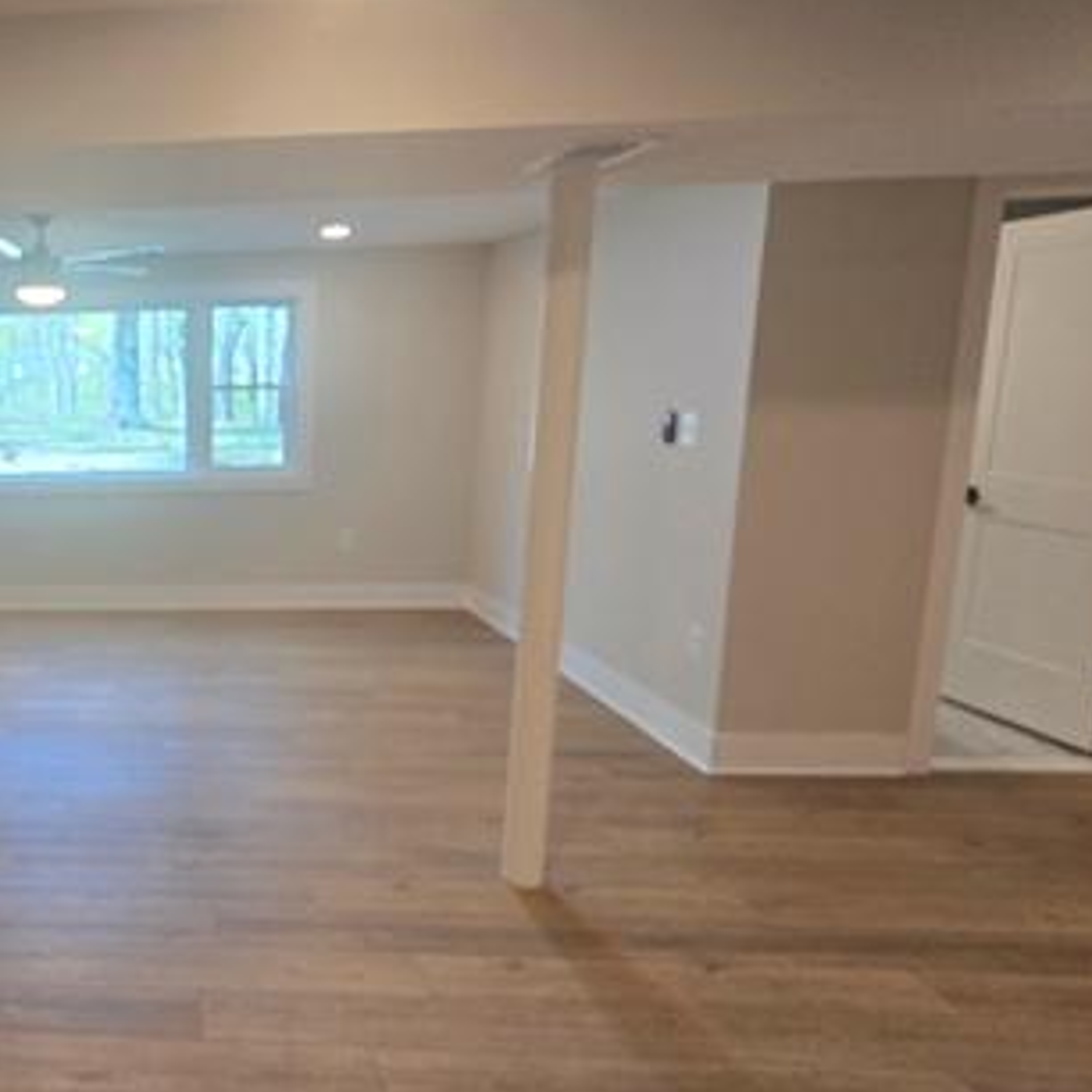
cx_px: 50
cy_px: 528
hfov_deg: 53.9
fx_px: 857
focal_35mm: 24
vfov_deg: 65.0
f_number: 2.2
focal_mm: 2.2
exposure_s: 1/60
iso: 100
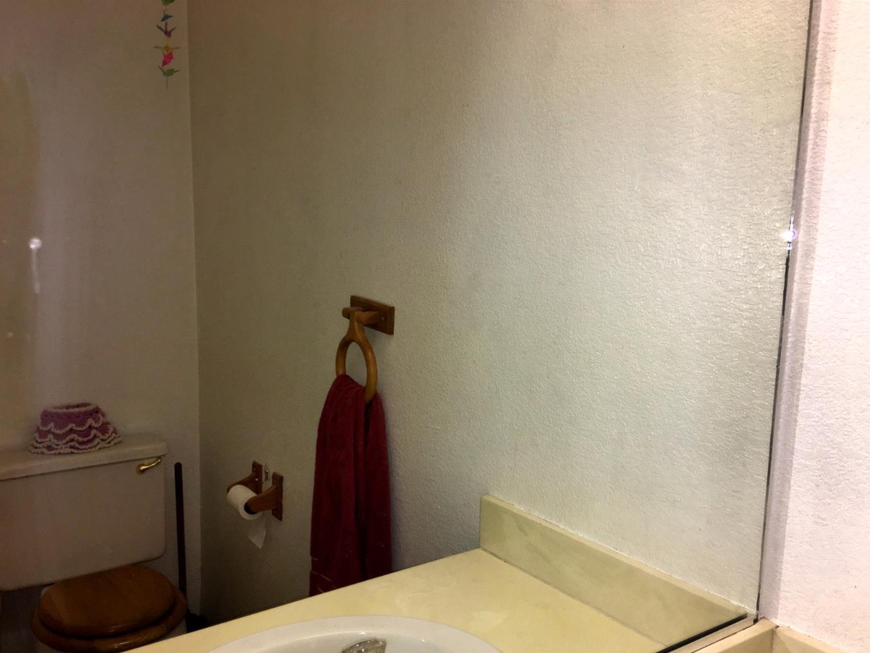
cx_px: 435
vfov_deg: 44.1
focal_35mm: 32
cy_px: 360
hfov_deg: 56.8
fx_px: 804
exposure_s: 1/36
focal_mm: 4.15
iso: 25
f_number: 2.2
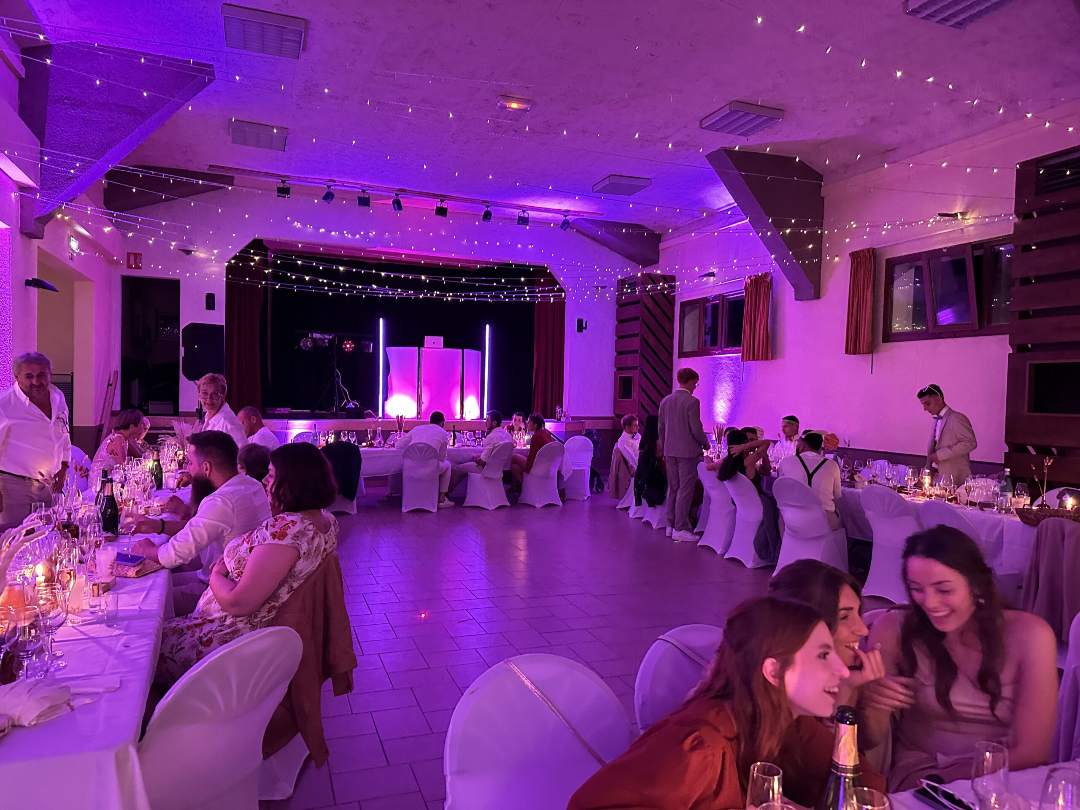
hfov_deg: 71.6
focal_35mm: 24
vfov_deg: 56.8
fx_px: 749
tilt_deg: -2.4
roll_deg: -0.8
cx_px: 540
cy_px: 405
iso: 1250
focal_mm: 6.86
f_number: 1.78
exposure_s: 1/30
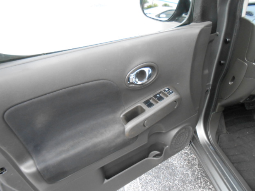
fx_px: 199
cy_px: 93
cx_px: 125
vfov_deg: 51.3
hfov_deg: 65.3
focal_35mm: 27
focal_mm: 4.6
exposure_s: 1/250
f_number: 3.5
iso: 320
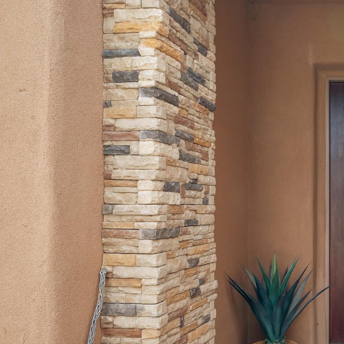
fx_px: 427
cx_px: 380
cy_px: 208
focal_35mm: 38
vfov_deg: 43.6
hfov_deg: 36.8
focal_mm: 18
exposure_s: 1/13
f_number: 11
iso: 100
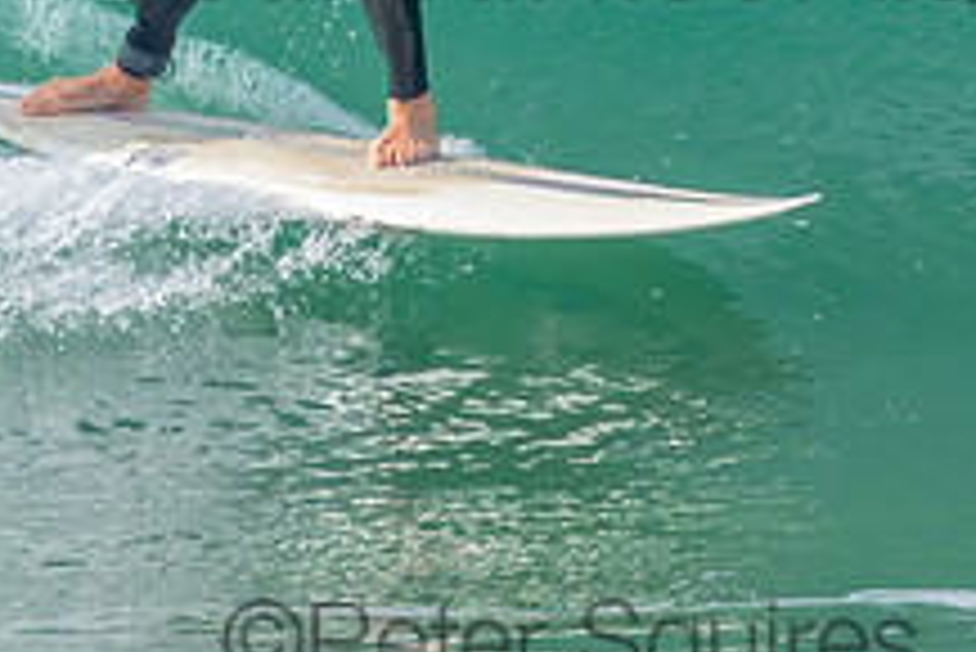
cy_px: -352
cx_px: 815
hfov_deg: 0.7
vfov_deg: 0.5
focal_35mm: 2942
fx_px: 79811
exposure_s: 1/2000
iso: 1800
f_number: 11
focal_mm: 800
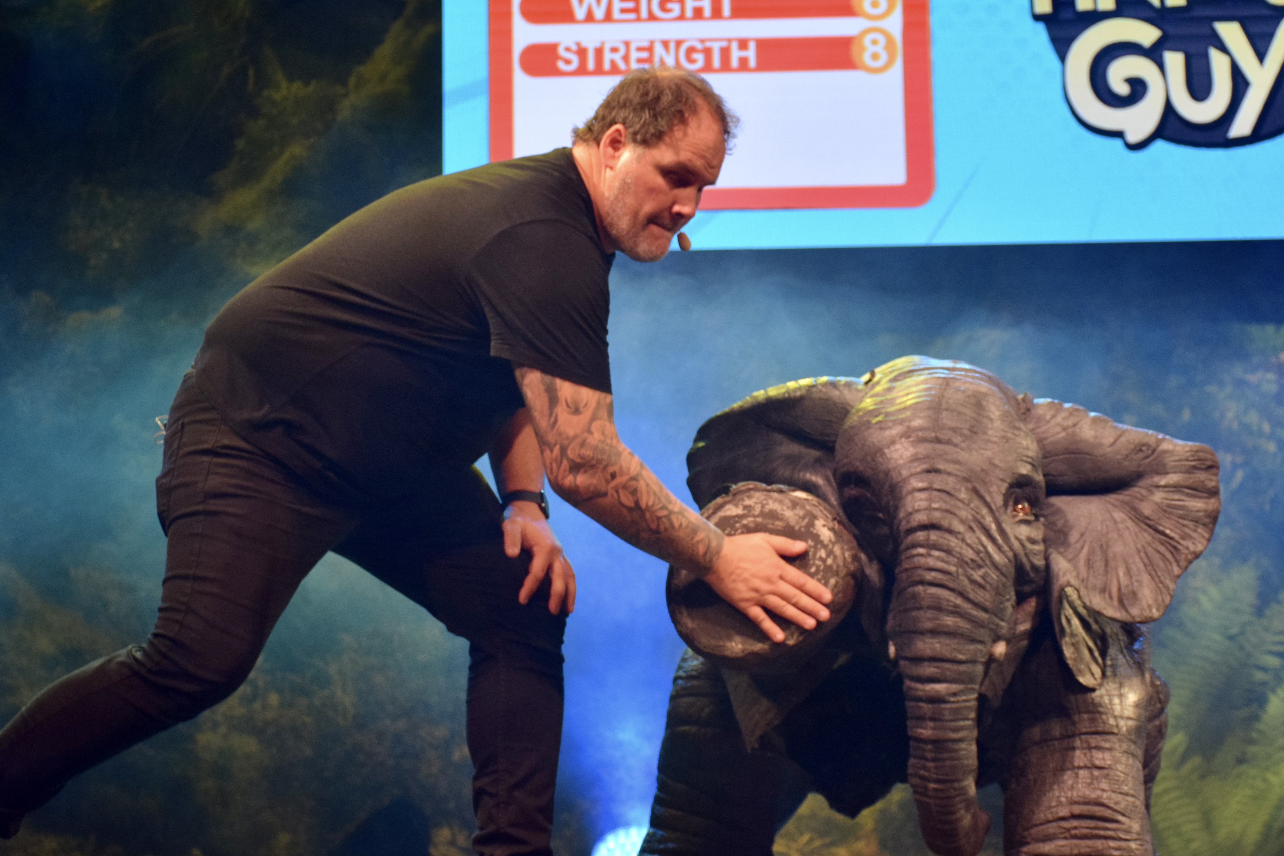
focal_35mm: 75
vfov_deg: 18.2
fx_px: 2675
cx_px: 642
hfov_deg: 27.0
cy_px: 428
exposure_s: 1/500
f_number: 4.8
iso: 1250
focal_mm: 50
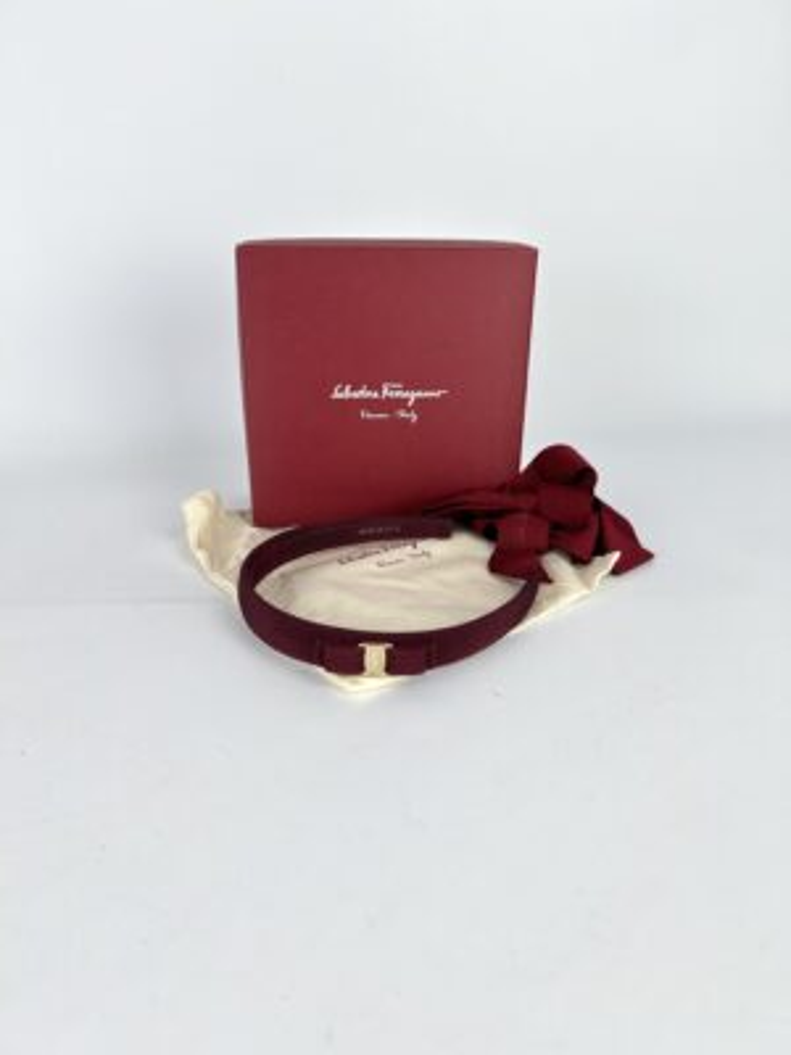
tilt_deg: -22.4
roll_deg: -1.7
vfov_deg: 67.3
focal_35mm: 26
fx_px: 792
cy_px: 528
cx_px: 396
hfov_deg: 53.1
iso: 40
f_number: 1.5
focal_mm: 5.7
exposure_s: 1/203
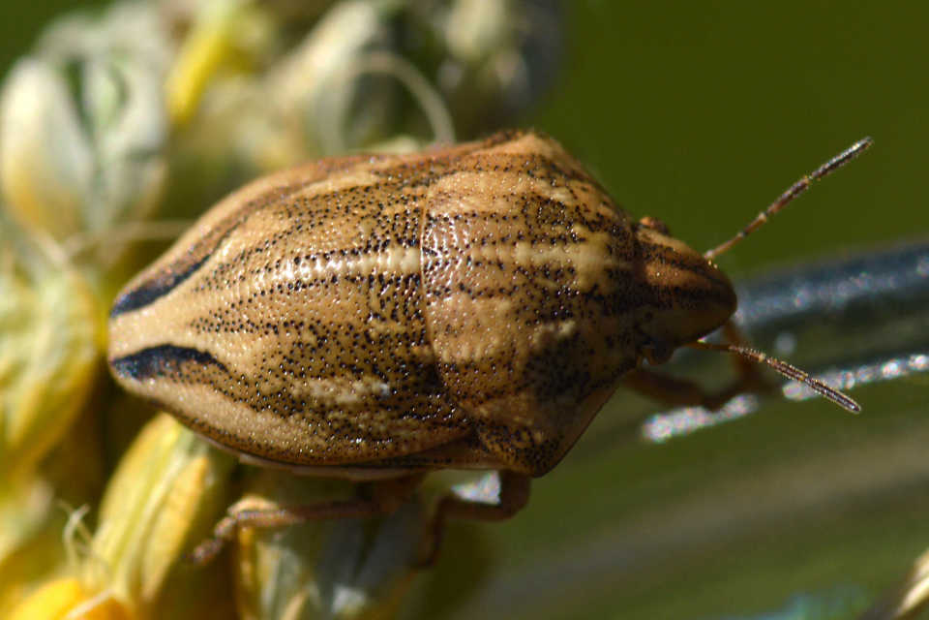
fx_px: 3871
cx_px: 464
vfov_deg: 9.1
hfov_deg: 13.7
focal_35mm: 150
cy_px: 310
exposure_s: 1/320
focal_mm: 100
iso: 100
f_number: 18
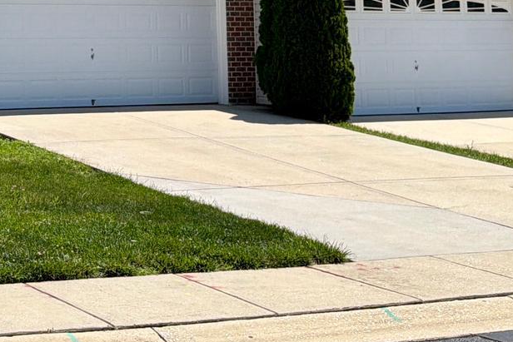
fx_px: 1183
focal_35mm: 83
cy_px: -120
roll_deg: +0.1
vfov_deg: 15.6
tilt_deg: +6.8
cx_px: -2
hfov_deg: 23.4
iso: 80
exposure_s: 1/6173
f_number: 1.78
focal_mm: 6.76
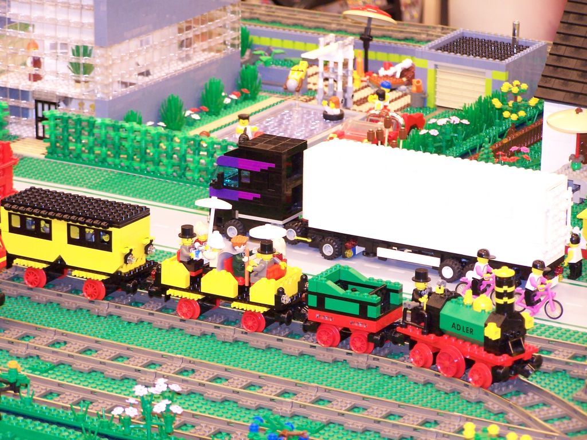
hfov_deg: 12.4
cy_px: 220
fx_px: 2696
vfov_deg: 9.3
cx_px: 294
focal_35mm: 159
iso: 140
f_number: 3.2
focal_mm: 26.4
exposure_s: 1/4
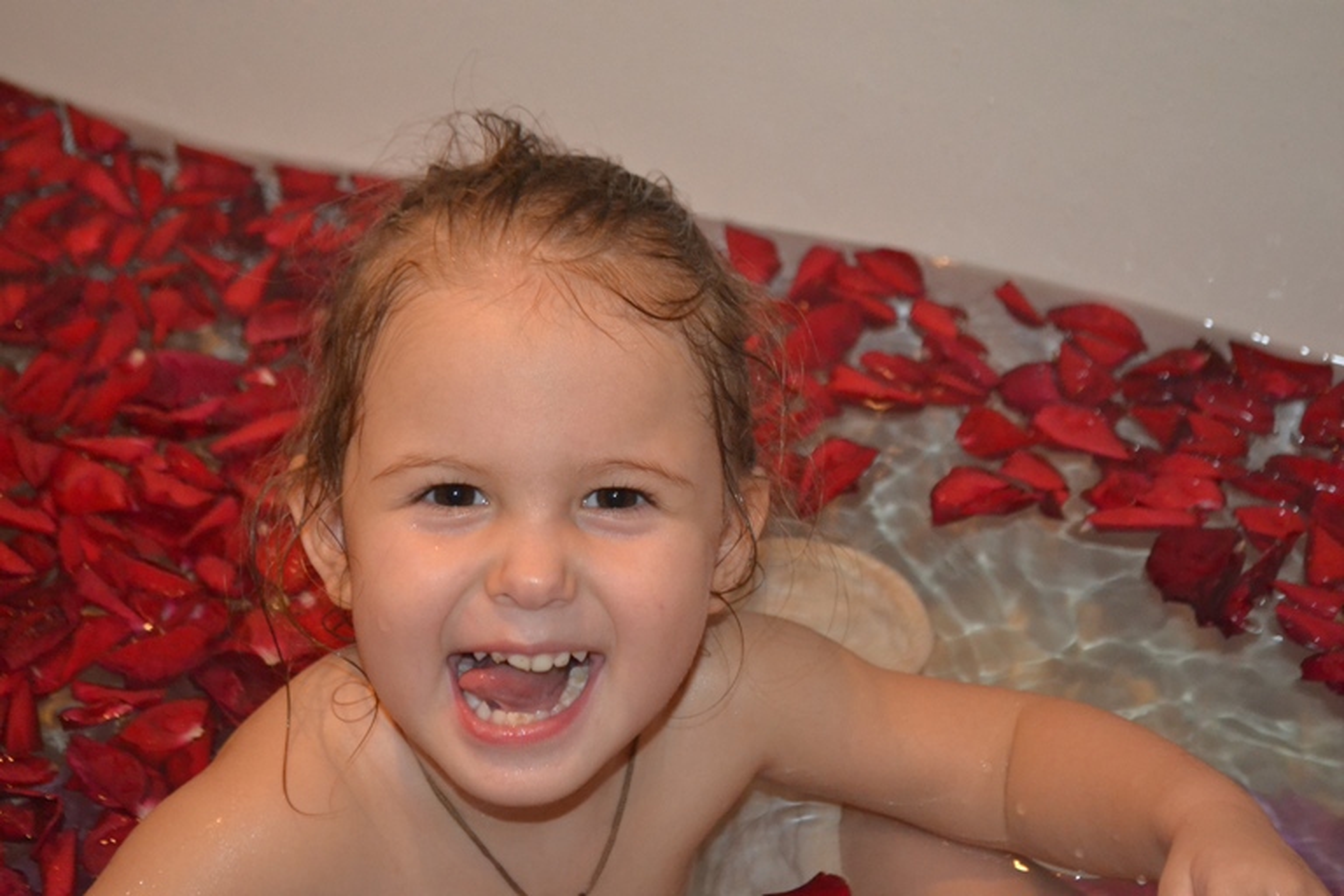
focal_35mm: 78
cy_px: 448
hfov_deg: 26.0
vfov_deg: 17.5
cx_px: 672
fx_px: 2912
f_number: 5.6
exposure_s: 1/60
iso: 3200
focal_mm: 52
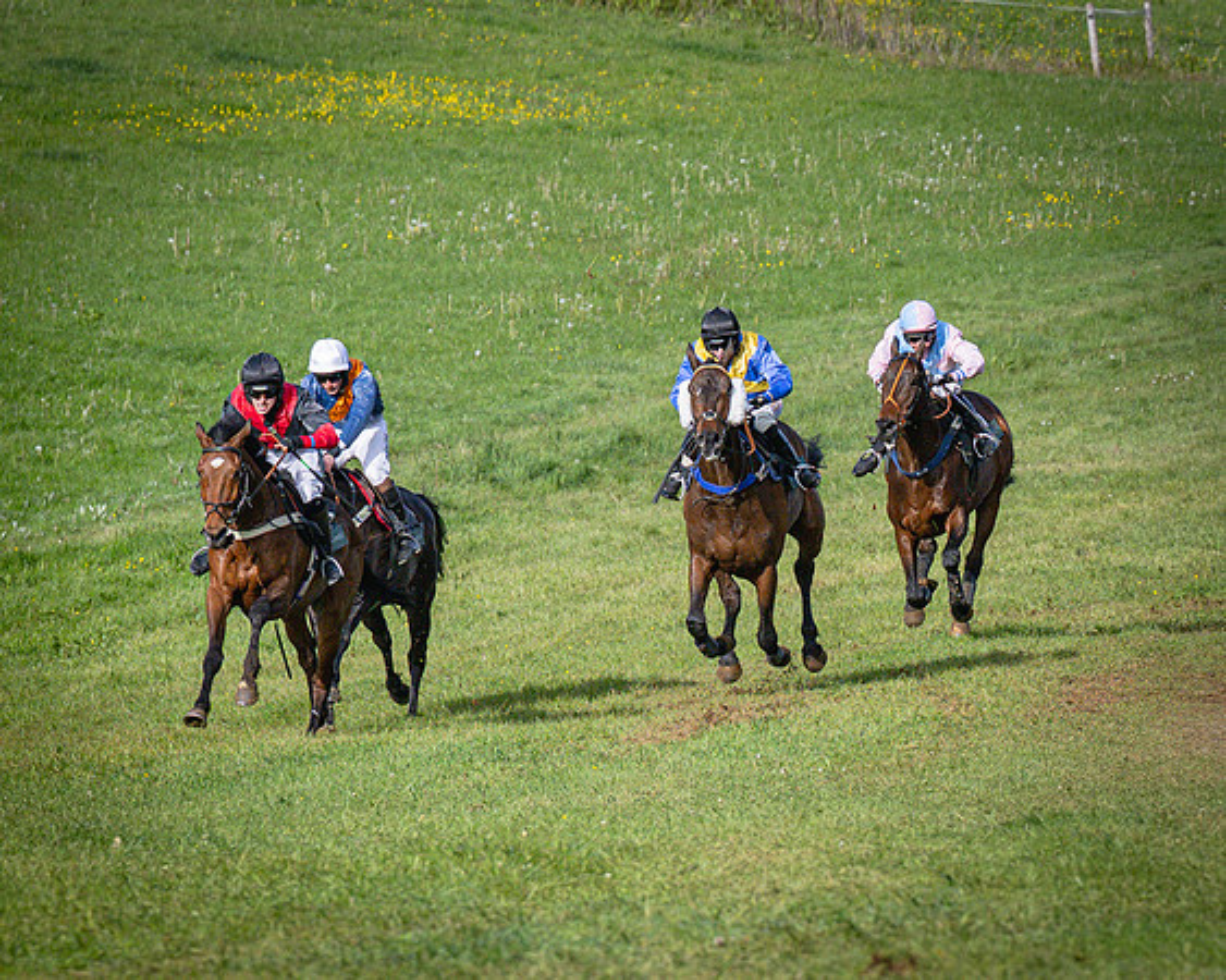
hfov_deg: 4.2
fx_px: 16532
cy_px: 718
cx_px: 711
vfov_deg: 3.4
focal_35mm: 456
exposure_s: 1/4000
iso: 400
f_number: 4
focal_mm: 135
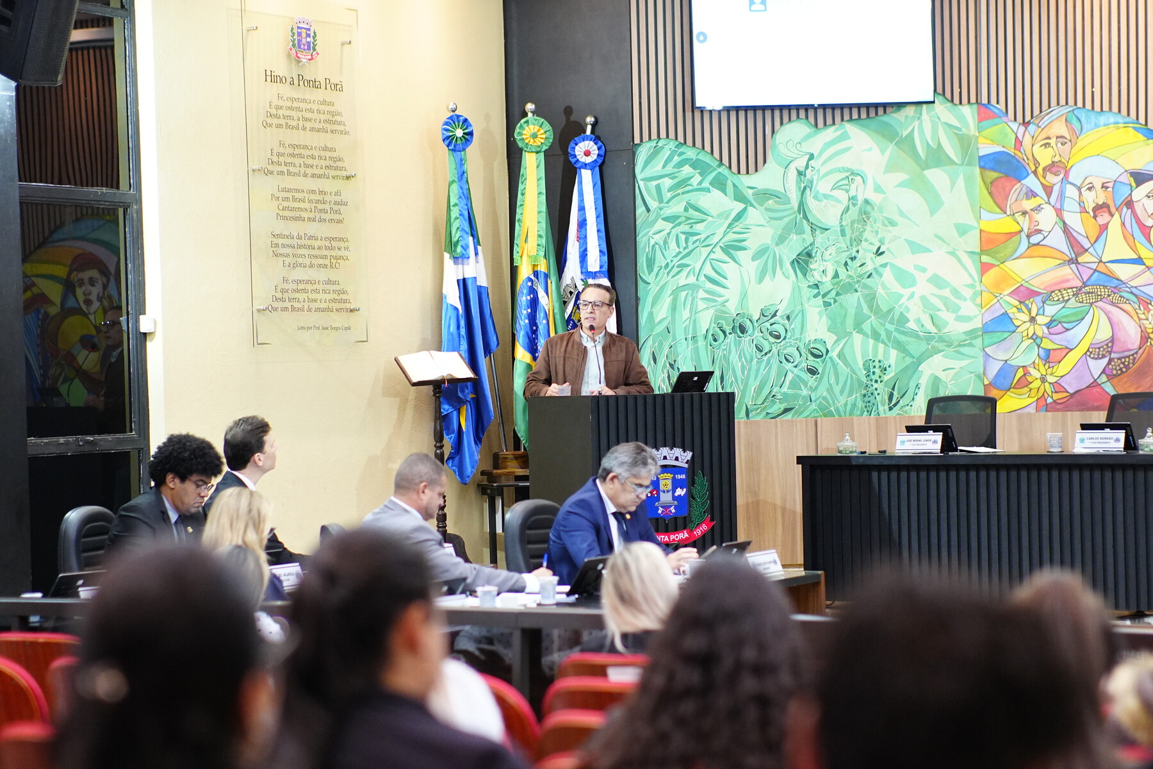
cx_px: 576
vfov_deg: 16.3
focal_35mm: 84
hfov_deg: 24.2
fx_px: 2690
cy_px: 384
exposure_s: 1/151
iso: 2000
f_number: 1.8
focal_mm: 56
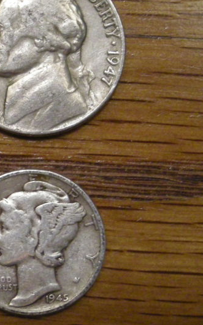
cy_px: 130
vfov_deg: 13.8
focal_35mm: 152
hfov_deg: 8.5
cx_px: -62
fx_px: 1346
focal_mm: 12.3
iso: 400
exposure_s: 1/48.4
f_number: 3.9
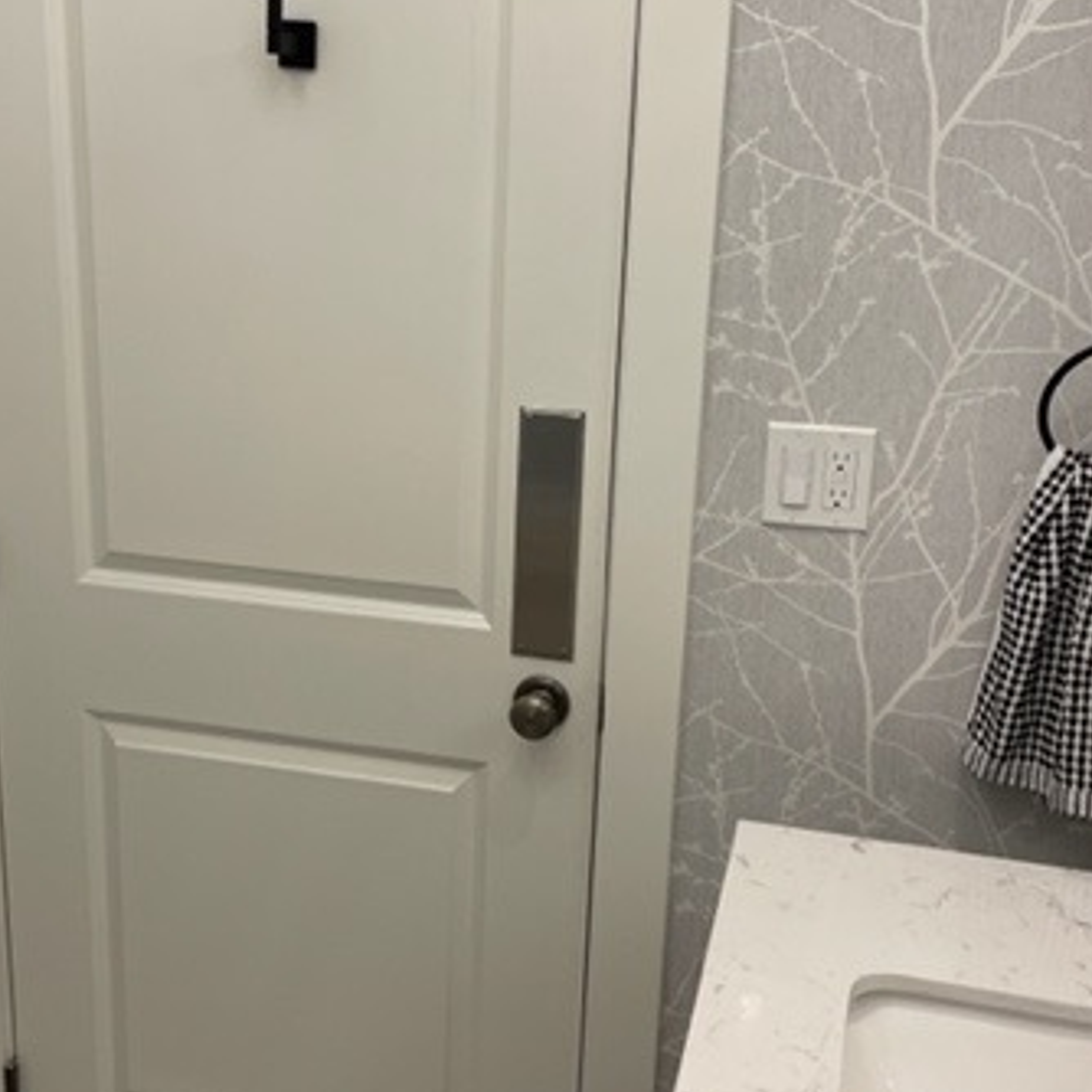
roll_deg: -2.2
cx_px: 458
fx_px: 1570
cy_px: 566
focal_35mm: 44
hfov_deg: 38.2
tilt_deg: -16.4
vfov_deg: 38.3
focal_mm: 4.2
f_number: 1.6
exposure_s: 1/60
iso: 64
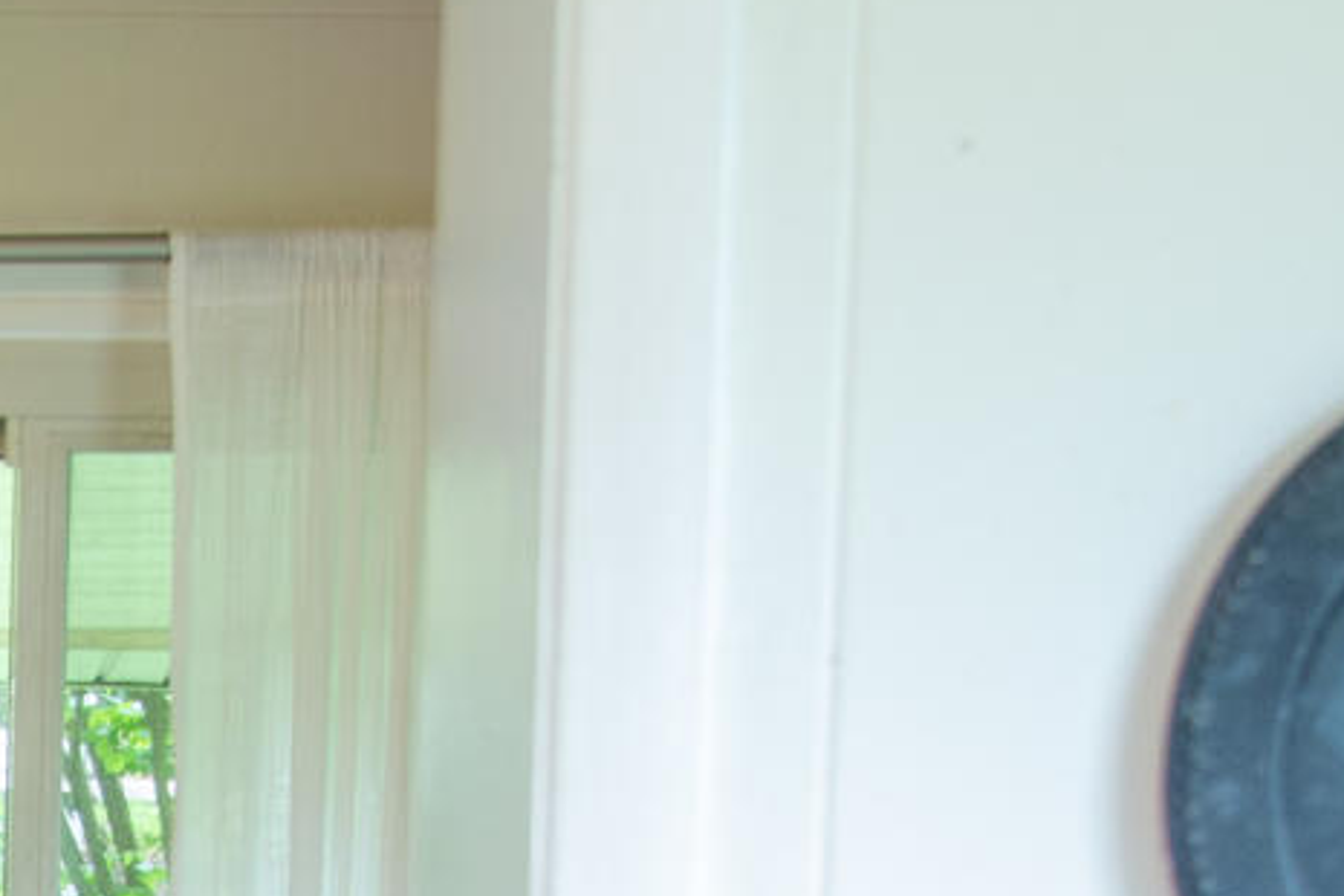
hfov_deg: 12.7
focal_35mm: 155
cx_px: -552
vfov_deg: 8.4
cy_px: 1858
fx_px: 5786
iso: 400
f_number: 22
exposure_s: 1/50
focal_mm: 24
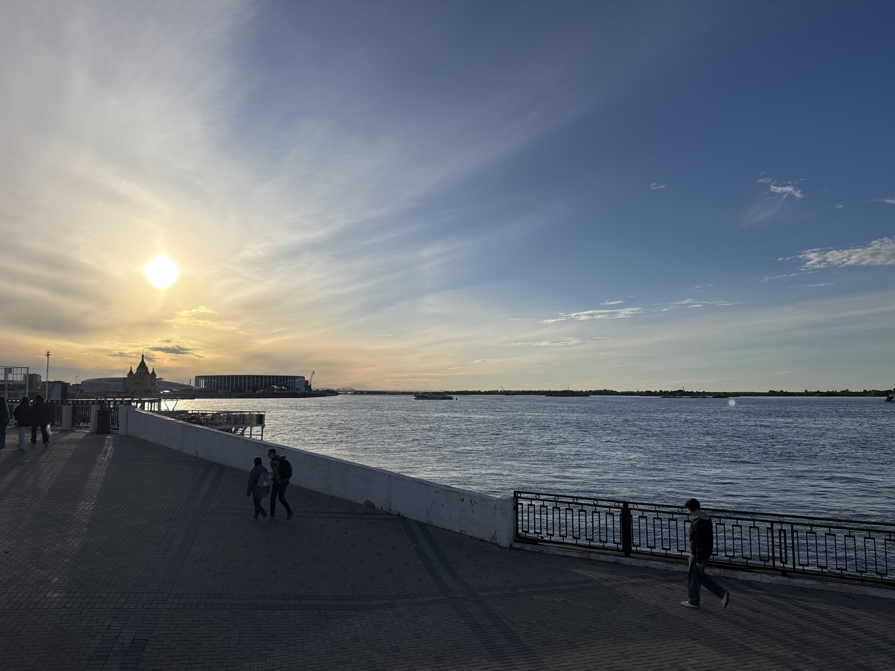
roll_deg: +0.6
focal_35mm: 24
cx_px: 448
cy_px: 336
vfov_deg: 56.8
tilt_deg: +5.8
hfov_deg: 71.6
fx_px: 621
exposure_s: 1/12346
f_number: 1.78
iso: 80
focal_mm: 6.76
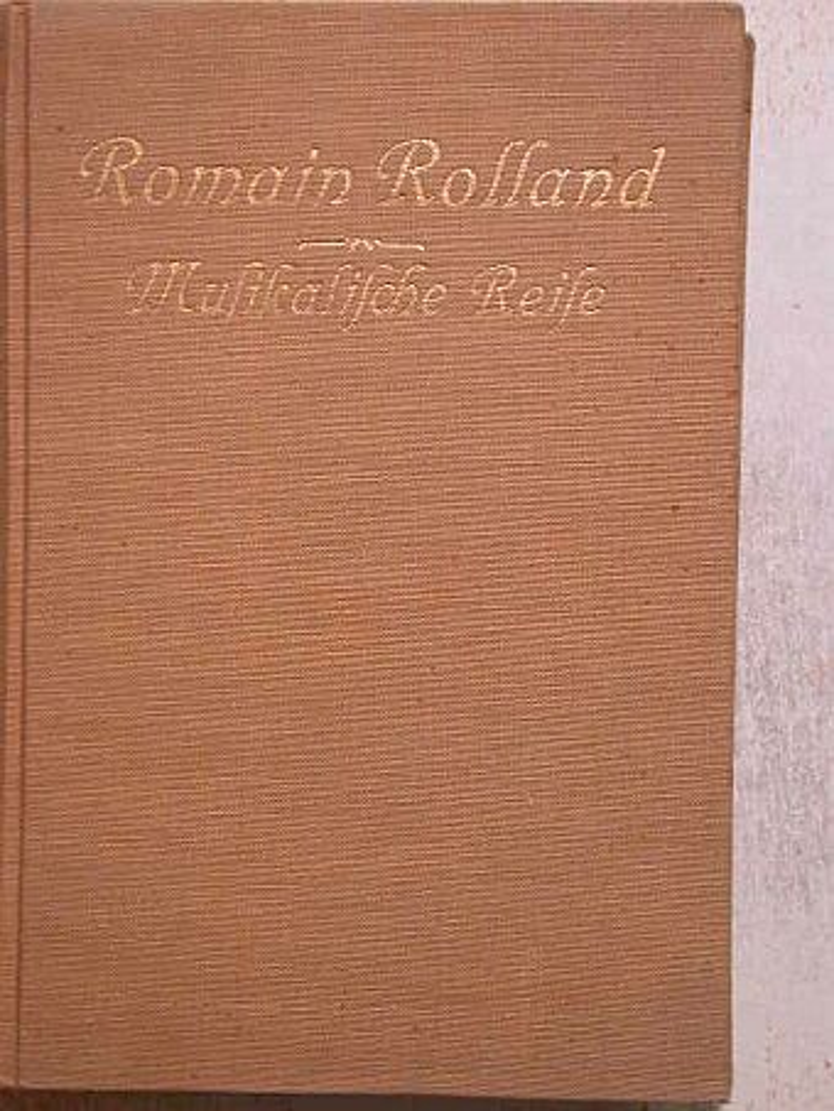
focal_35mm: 90
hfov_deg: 16.4
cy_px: 556
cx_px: 417
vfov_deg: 21.8
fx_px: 2890
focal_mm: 18.6
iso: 100
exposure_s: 1/32.7
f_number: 3.7
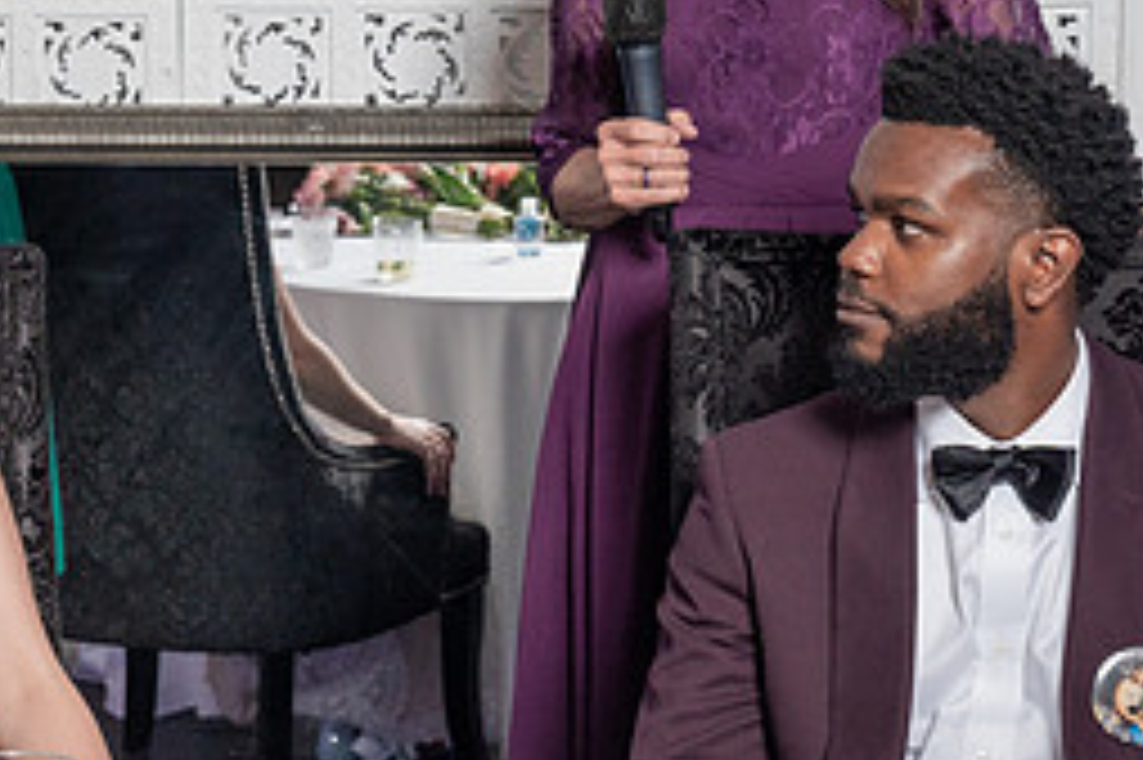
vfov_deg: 10.3
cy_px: 274
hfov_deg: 15.4
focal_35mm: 133
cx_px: 329
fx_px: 4220
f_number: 5.6
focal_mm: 52
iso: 1000
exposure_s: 1/200
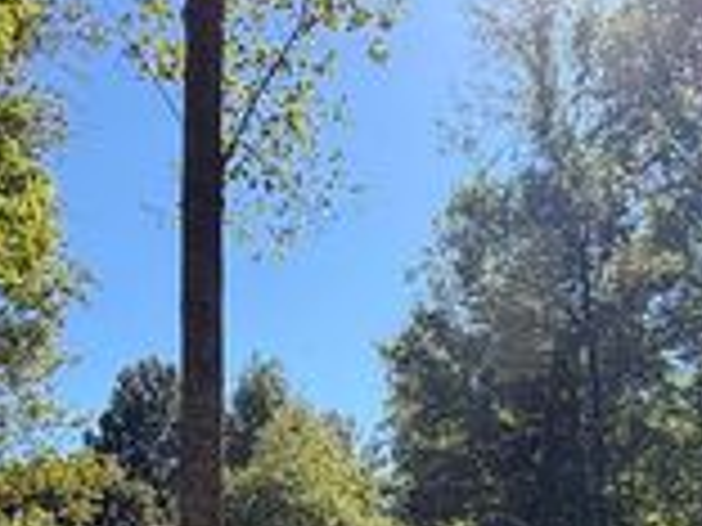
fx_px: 913
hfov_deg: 41.5
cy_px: 641
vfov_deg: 27.9
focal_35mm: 45
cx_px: 472
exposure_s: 1/527
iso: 40
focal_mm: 2.22
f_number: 2.2
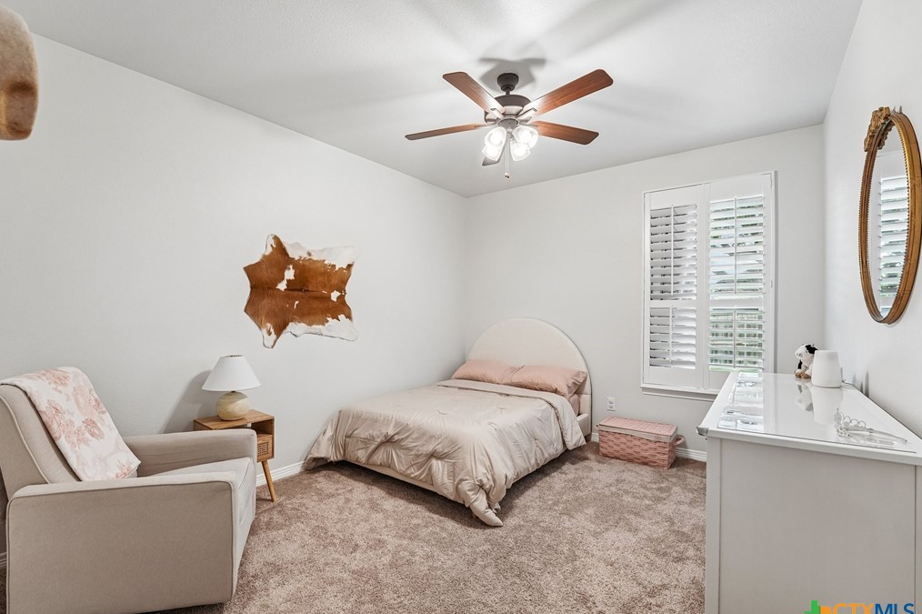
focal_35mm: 15
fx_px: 384
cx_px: 443
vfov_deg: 77.2
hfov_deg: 100.4
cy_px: 316
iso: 400
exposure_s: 1/20
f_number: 8
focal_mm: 14
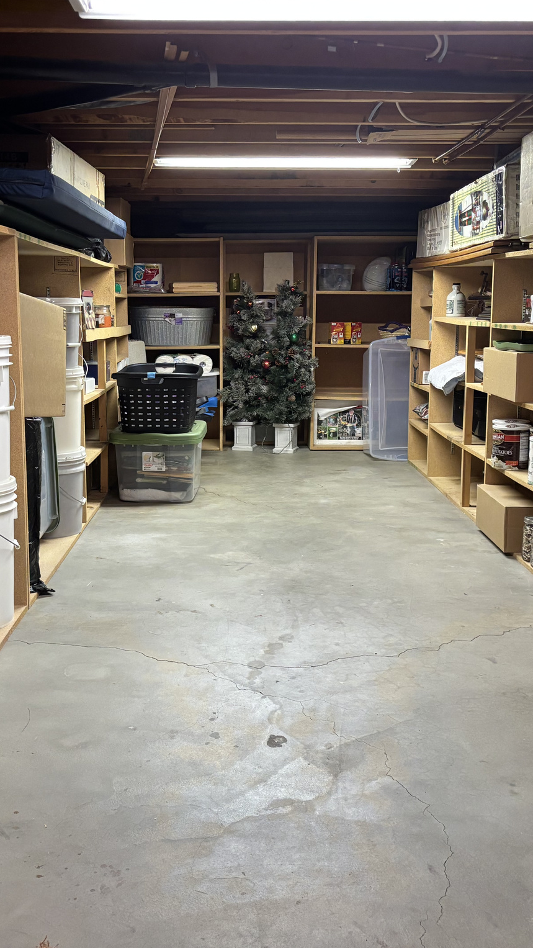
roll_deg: -0.8
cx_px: 225
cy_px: 474
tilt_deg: -10.8
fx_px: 955
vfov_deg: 52.8
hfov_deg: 31.1
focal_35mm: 38
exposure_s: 1/60
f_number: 1.6
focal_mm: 5.96
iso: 320
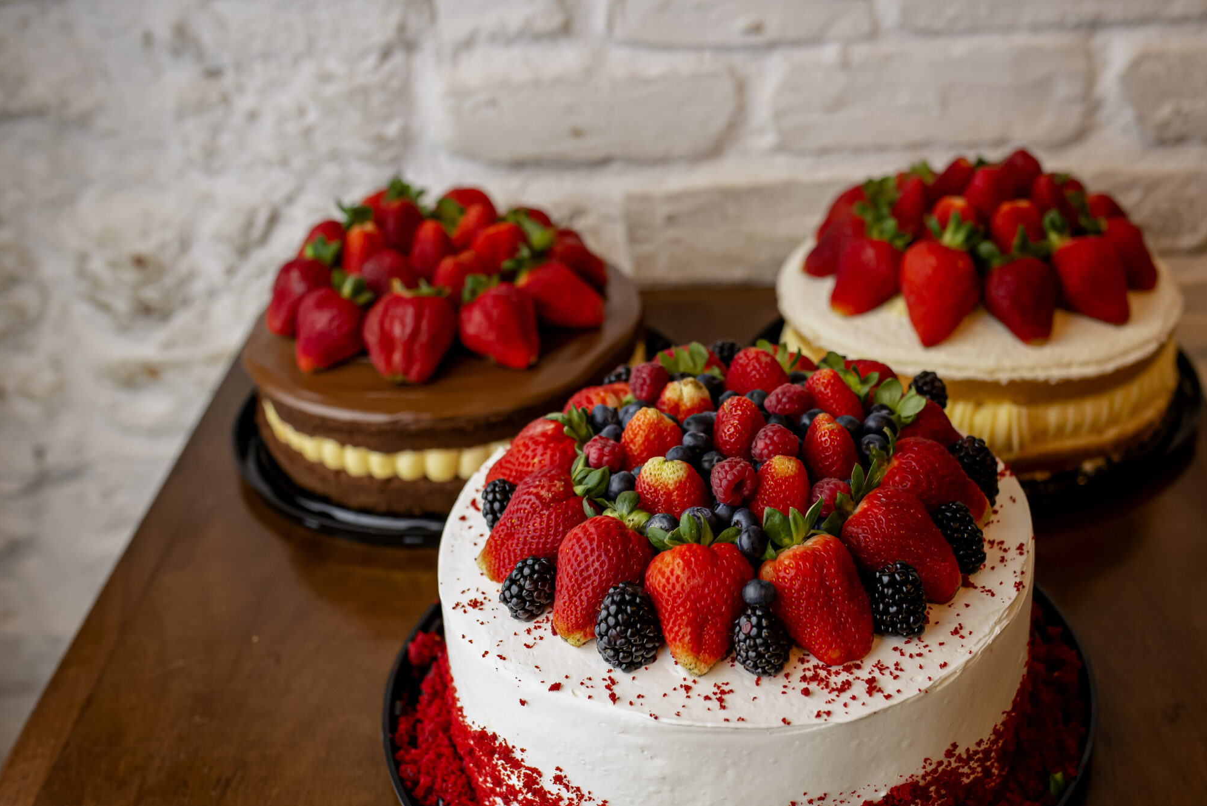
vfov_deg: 29.8
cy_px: 469
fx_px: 1509
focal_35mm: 45
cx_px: 726
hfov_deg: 43.4
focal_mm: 35
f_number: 3.5
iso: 640
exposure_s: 1/160
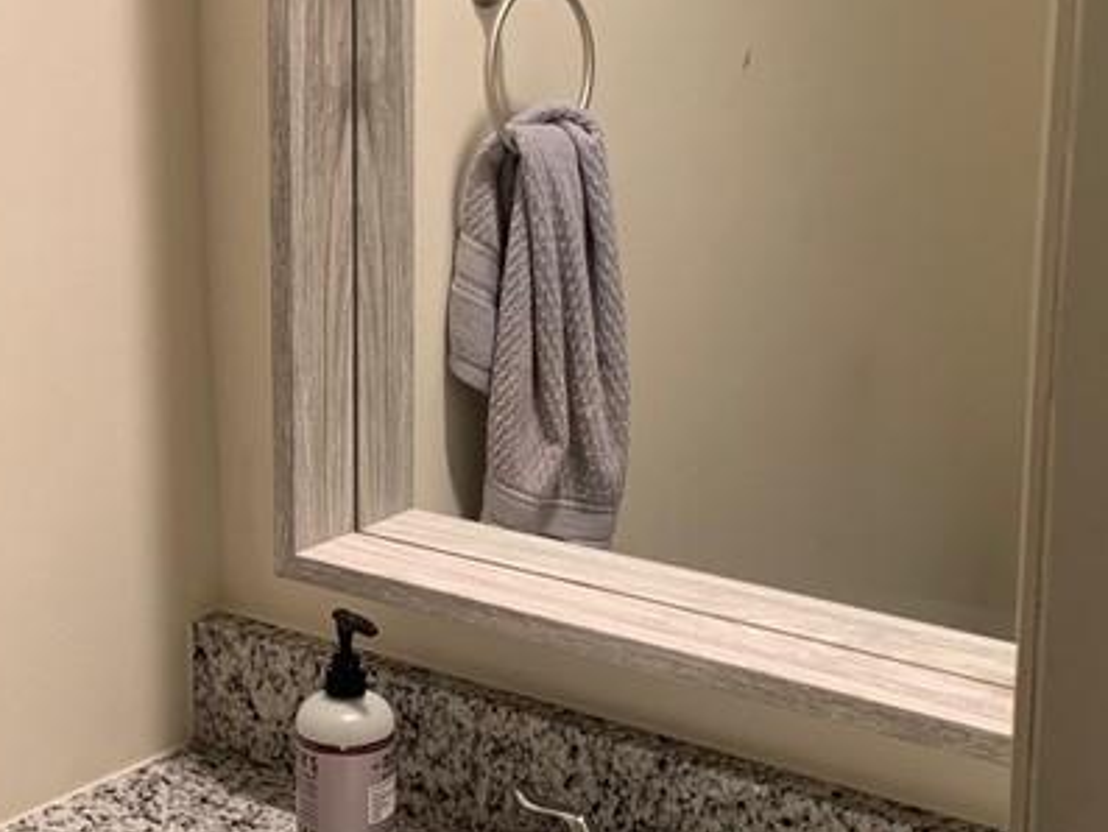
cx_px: 363
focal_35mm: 67
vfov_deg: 21.9
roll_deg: +0.1
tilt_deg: -11.7
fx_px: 2145
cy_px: 377
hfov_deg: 28.8
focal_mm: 4.25
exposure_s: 1/60
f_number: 1.8
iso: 64
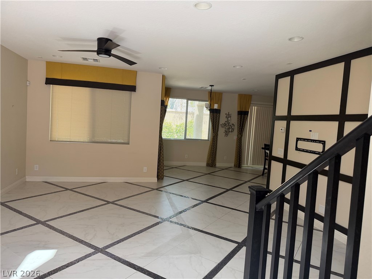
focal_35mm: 24
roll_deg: -2.2
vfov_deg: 56.8
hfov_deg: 71.6
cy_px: 140
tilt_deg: -2.4
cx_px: 186
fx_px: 258
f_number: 1.78
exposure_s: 1/234
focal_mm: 6.76
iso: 200
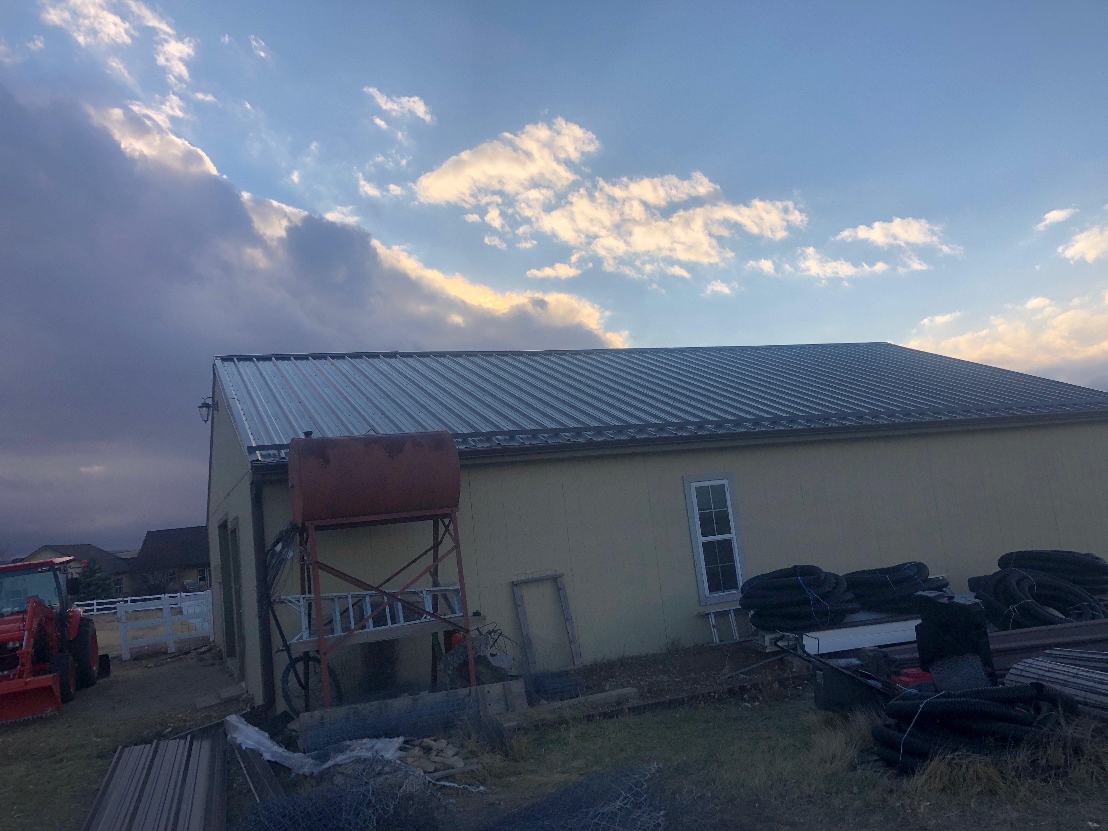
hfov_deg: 63.4
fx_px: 896
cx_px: 554
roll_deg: +6.1
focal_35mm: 28
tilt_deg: +4.8
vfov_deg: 49.7
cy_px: 416
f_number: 1.8
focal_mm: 4
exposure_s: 1/2088
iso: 20
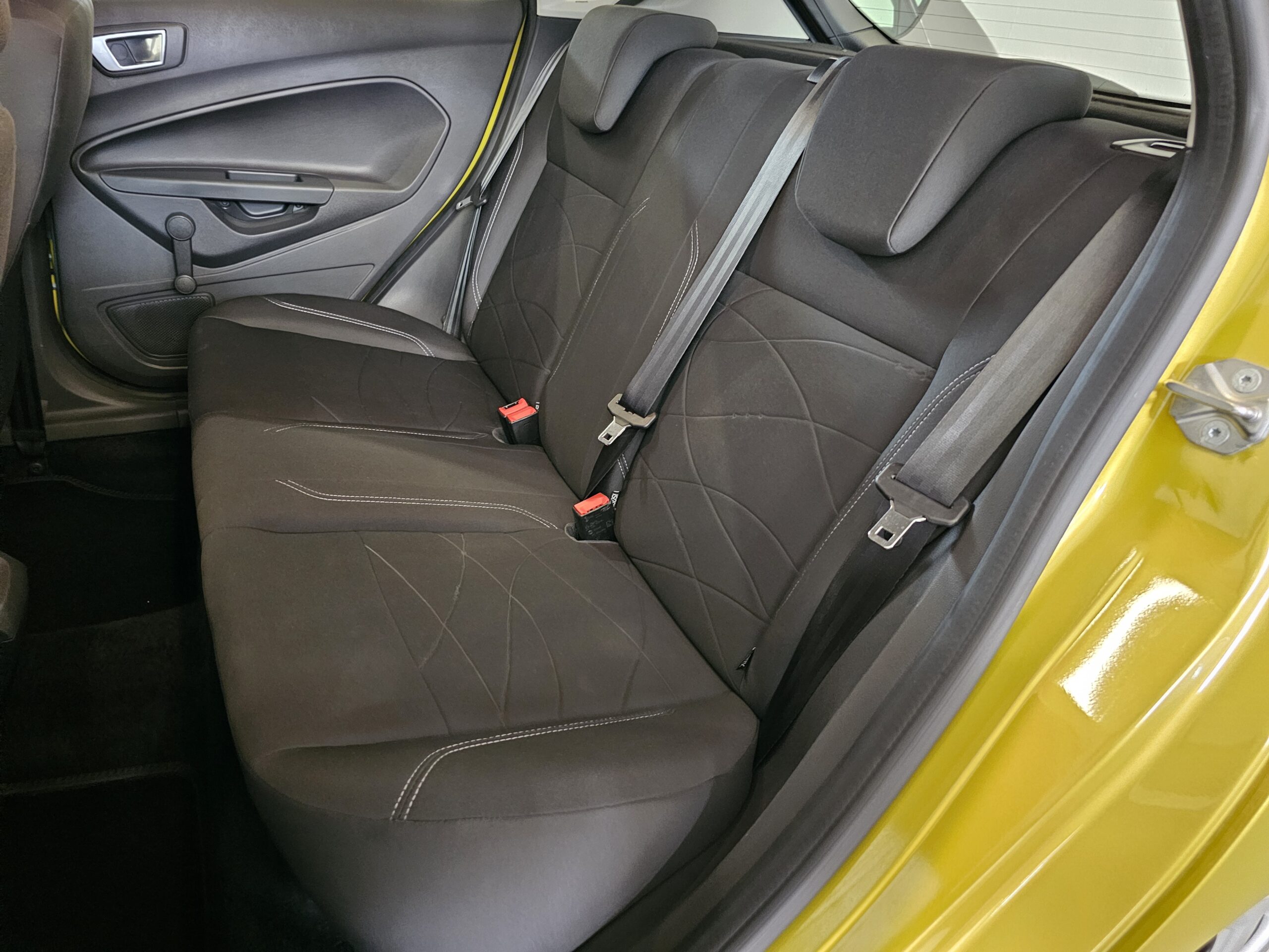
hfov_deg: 73.9
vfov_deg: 58.9
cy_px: 476
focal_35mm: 23
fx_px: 843
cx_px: 634
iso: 1000
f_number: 1.7
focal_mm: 6.3
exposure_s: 1/25
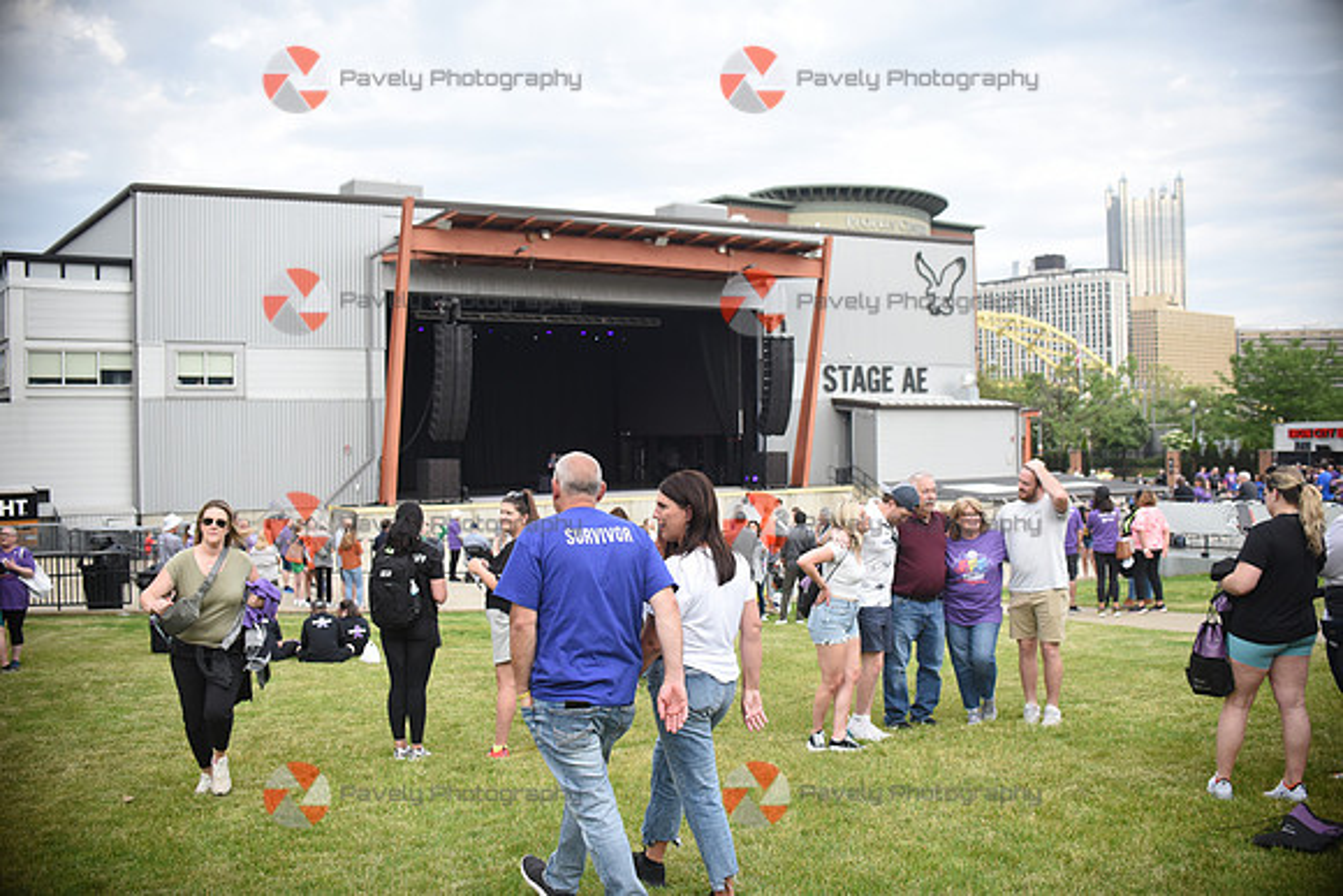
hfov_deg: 54.4
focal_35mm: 35
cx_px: 672
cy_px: 448
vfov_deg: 37.9
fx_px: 1306
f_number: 5
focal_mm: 35
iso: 1600
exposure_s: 1/1250
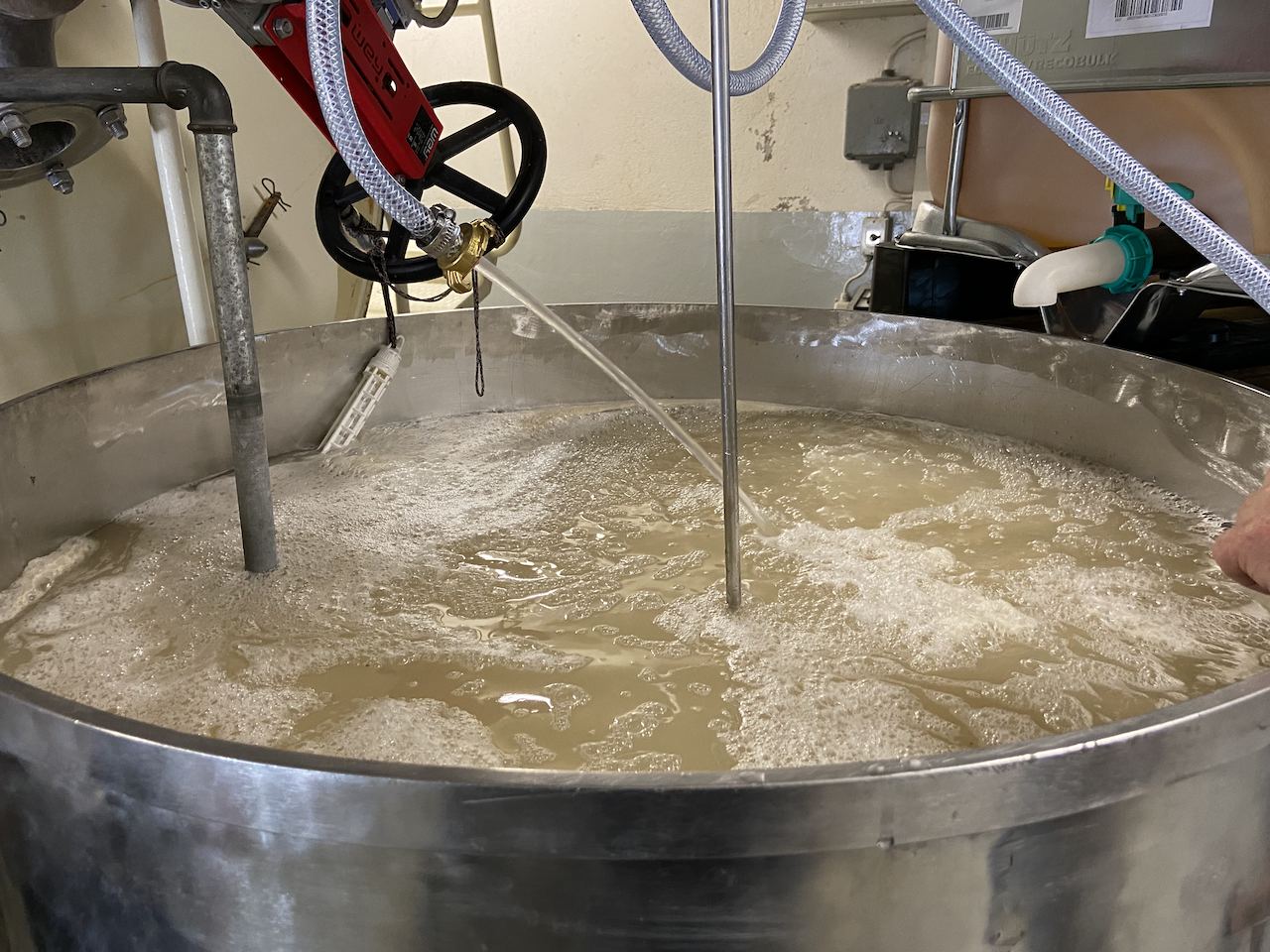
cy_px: 476
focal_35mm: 26
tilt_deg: -17.1
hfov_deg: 67.3
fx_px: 954
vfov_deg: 53.1
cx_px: 635
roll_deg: +0.9
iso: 200
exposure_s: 1/50
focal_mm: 4.25
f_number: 1.8
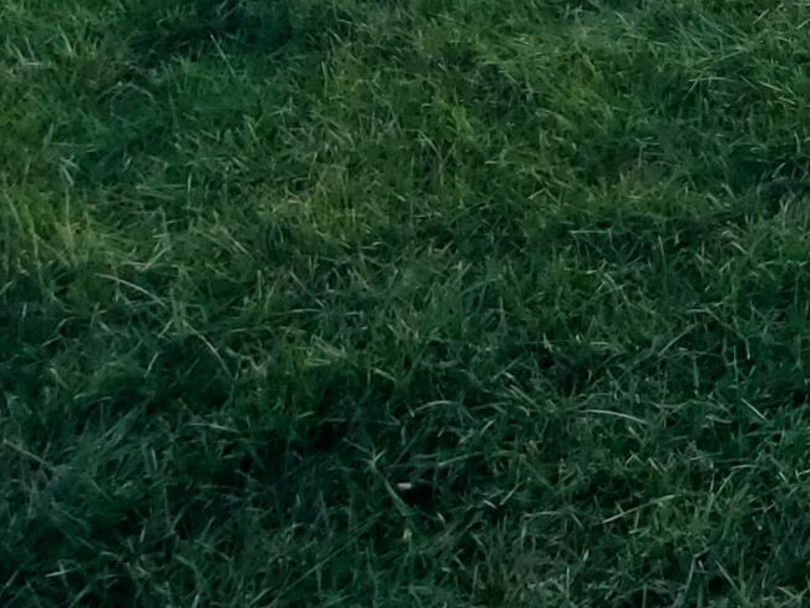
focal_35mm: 60
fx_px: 1404
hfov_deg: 22.0
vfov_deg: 18.3
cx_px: 1408
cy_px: -530
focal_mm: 1.8
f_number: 2.2
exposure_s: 1/343
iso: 50
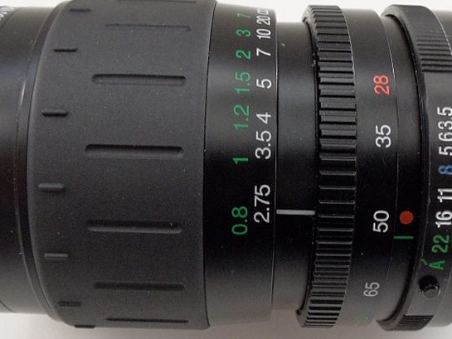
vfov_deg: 32.9
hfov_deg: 42.9
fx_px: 575
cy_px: 157
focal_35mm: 44
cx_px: 250
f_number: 3.2
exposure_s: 1/30
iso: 200
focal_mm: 3.9
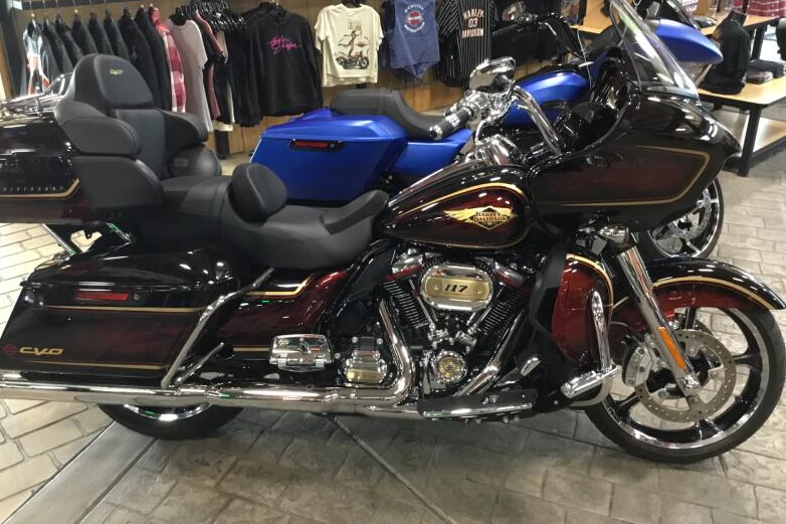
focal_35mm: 33
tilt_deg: -22.1
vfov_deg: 39.9
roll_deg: -0.3
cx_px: 387
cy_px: 230
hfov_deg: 57.2
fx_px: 720
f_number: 2.4
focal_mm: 3.3
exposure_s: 1/24
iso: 200
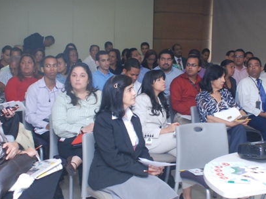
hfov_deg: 30.2
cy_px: 94
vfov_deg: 22.9
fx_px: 492
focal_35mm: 64
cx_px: 156
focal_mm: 28
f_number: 3.5
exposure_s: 1/100
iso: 800
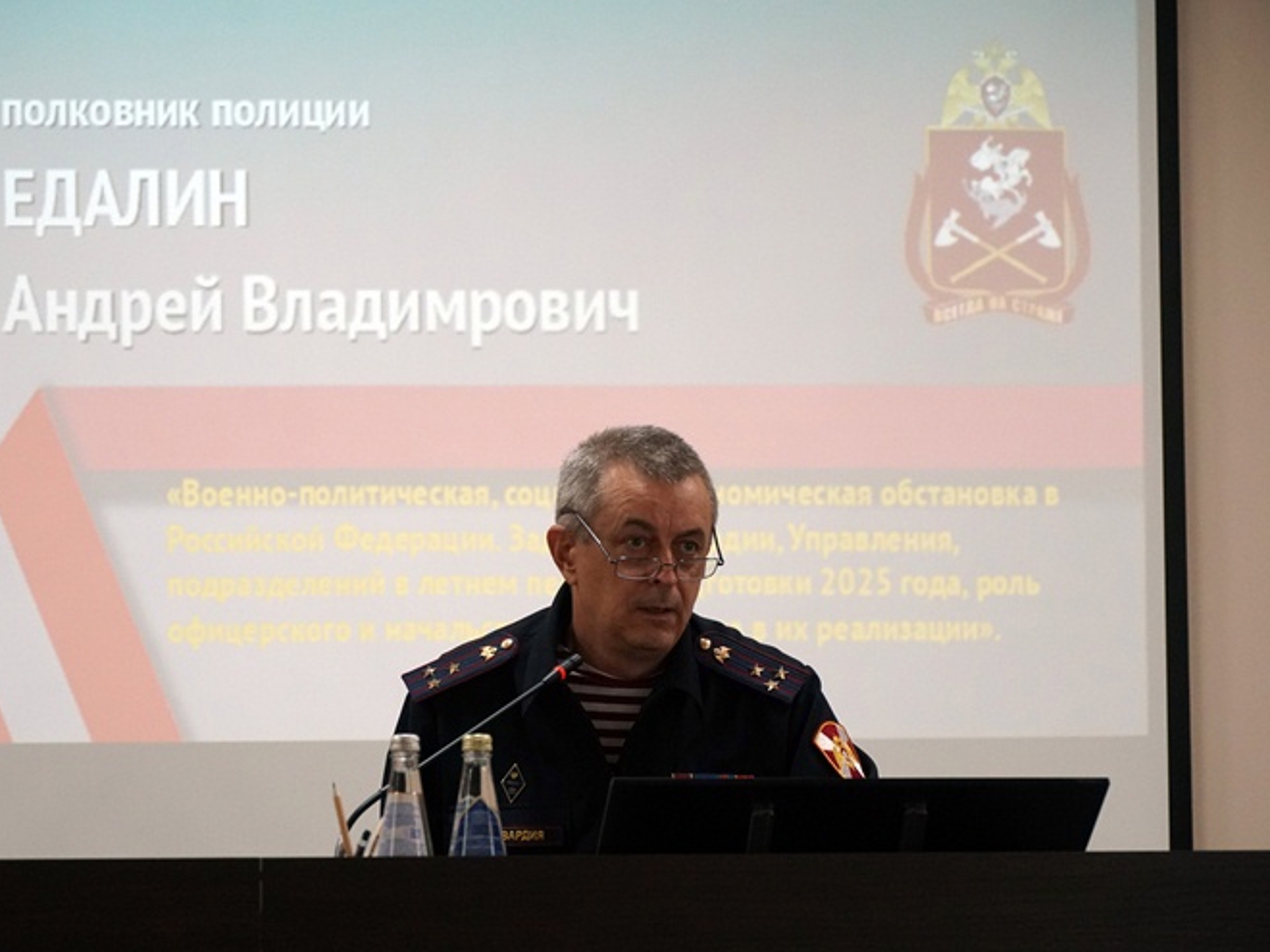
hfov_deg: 15.2
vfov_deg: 11.4
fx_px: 4753
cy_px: 479
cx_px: 556
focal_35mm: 130
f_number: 5.6
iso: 2000
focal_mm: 79
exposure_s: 1/160
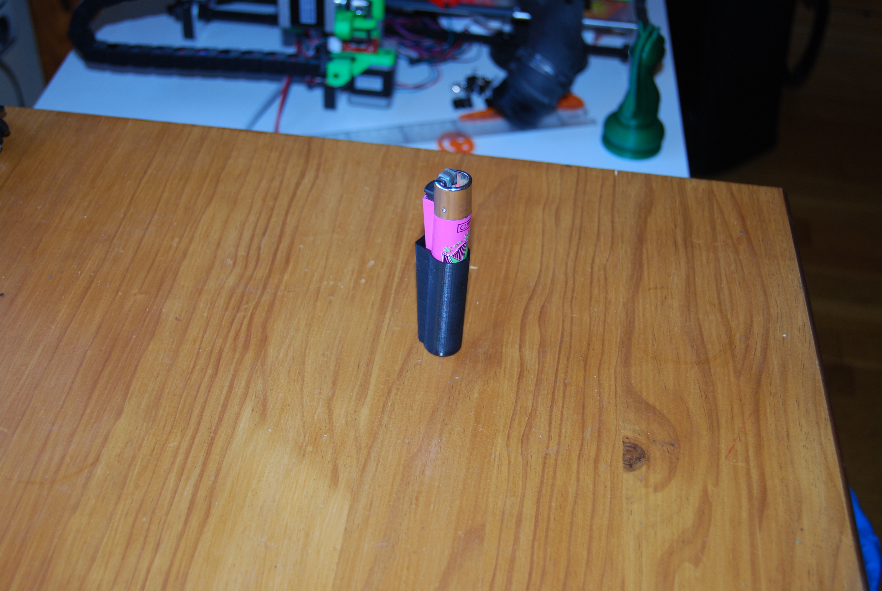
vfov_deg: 29.0
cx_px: 441
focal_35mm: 46
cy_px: 296
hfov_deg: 42.3
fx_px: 1141
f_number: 4.5
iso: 200
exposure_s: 1/60
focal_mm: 31
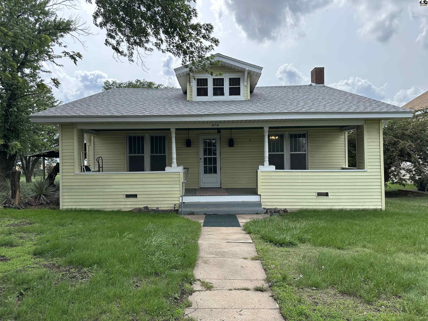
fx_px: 297
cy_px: 160
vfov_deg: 56.8
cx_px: 214
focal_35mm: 24
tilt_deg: +2.1
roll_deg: +1.1
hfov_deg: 71.6
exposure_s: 1/2155
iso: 80
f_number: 1.78
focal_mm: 6.86
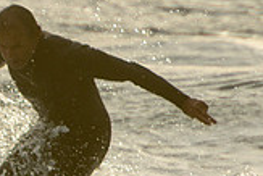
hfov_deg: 1.0
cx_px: -65
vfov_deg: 0.6
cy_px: 216
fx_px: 15647
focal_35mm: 2140
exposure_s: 1/1000
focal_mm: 400
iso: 180
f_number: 5.6
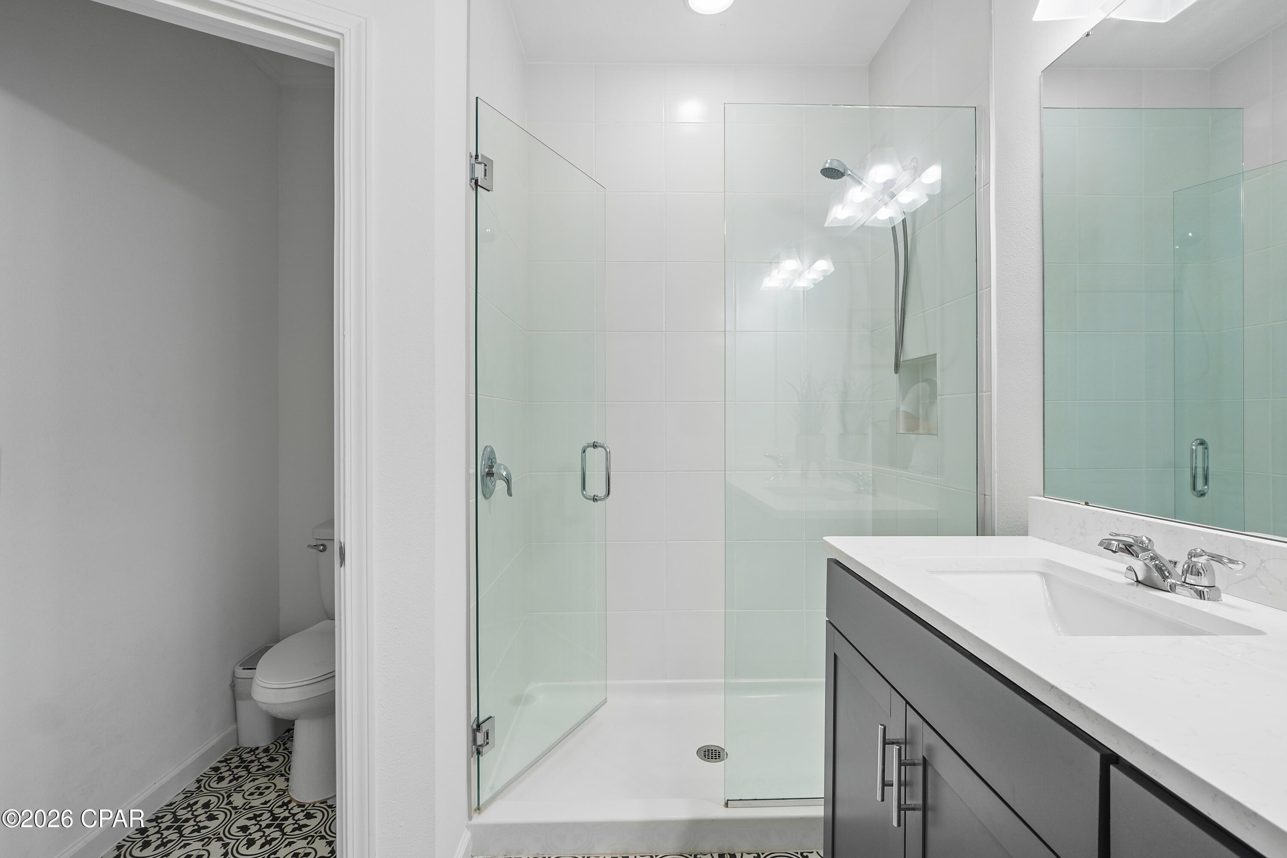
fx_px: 536
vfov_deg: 77.3
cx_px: 644
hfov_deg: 100.4
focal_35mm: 15
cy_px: 429
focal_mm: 10
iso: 100
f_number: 6.3
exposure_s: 1/5
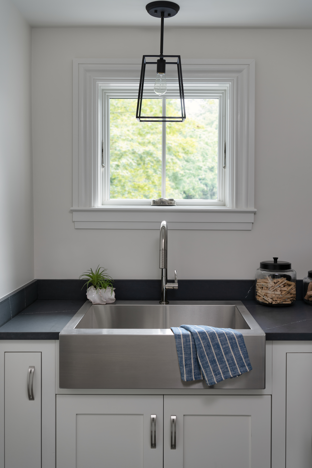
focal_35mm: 36
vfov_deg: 53.1
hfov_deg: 36.9
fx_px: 468
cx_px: 156
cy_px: 234
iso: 64
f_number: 4
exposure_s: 1/6
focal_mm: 36
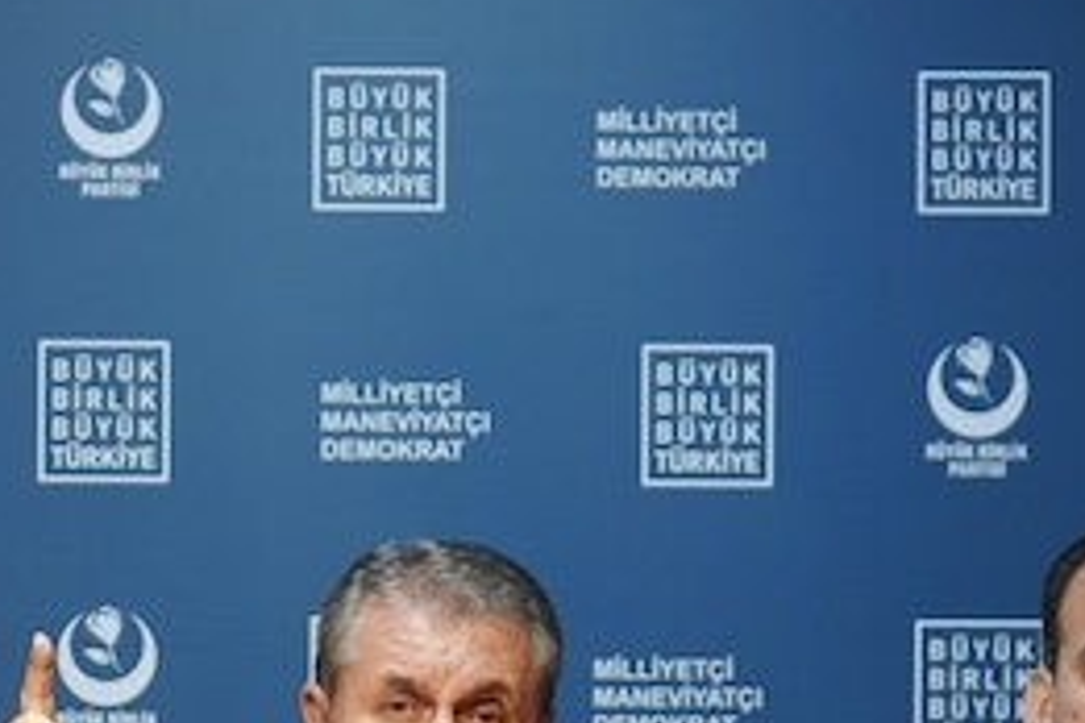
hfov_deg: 6.1
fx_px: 10216
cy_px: 440
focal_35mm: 339
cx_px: 337
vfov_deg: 4.1
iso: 2000
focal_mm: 118
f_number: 2.8
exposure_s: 1/400
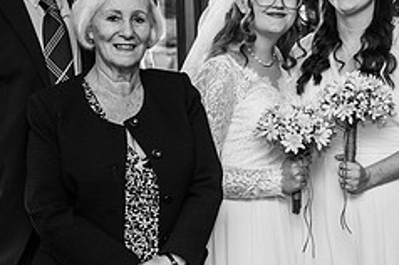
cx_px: 340
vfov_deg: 13.6
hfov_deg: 20.1
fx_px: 1107
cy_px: 166
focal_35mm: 100
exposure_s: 1/200
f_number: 4
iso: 180
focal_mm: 41
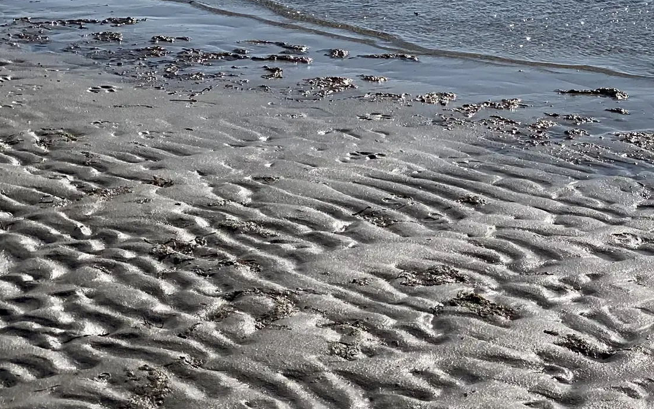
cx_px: 496
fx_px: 2263
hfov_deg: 16.4
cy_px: 164
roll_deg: +0.3
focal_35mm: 127
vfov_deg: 10.3
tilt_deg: -12.5
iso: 25
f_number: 2
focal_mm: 6
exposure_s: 1/4348
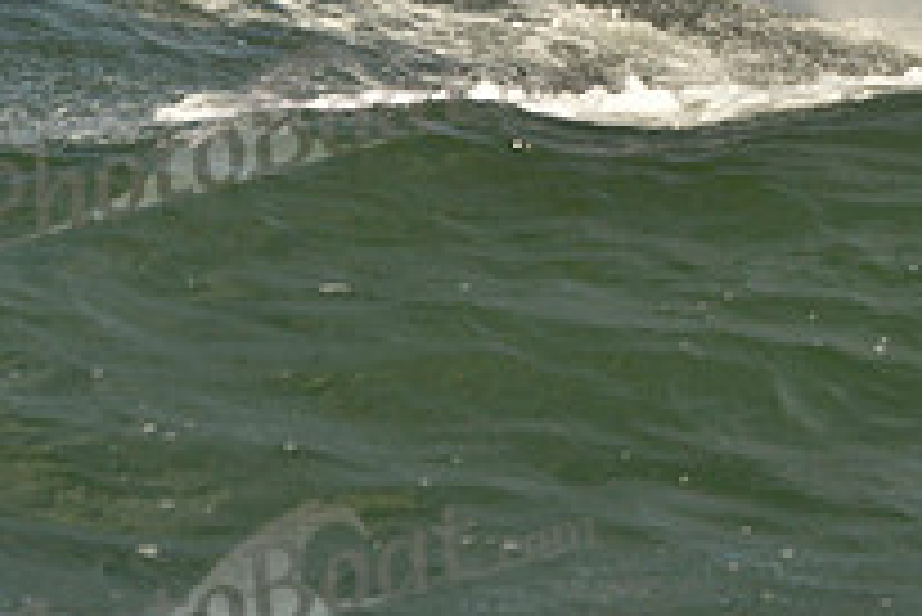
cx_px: 832
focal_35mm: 198
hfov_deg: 10.3
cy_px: -160
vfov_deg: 6.9
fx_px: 5074
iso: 400
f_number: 5.6
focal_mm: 70
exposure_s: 1/1250
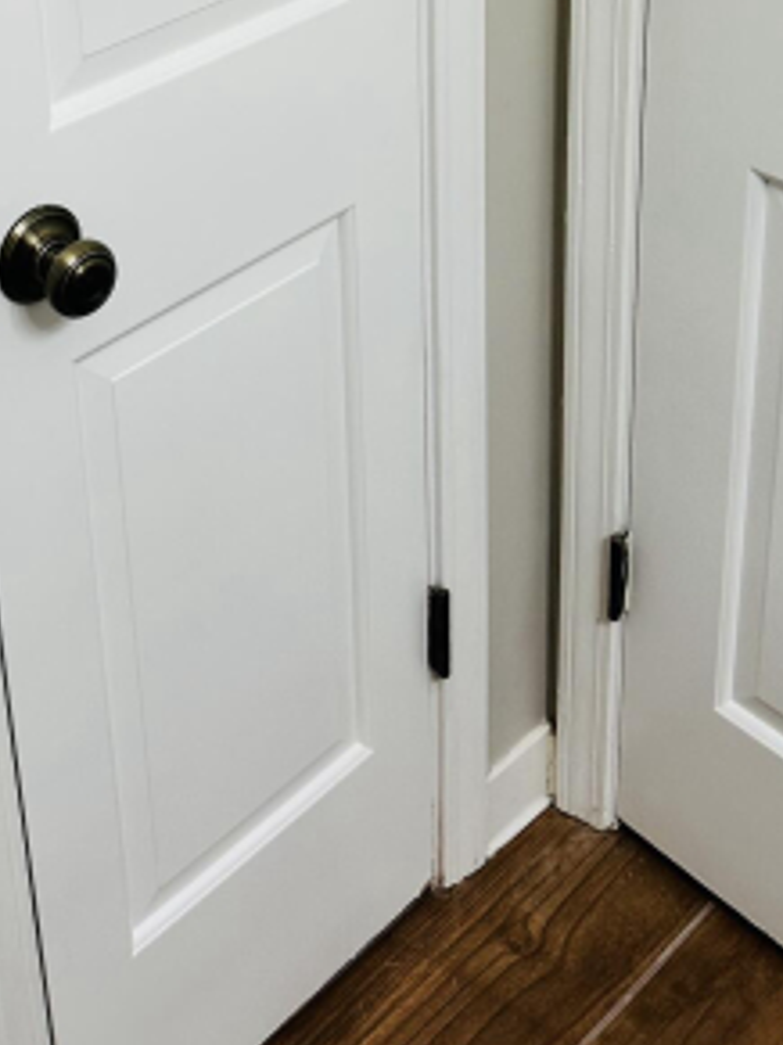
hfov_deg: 26.3
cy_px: -48
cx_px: 237
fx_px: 1660
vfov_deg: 31.7
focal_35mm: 55
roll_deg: +3.9
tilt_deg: -21.1
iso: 160
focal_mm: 6.86
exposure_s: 1/120
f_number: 1.78
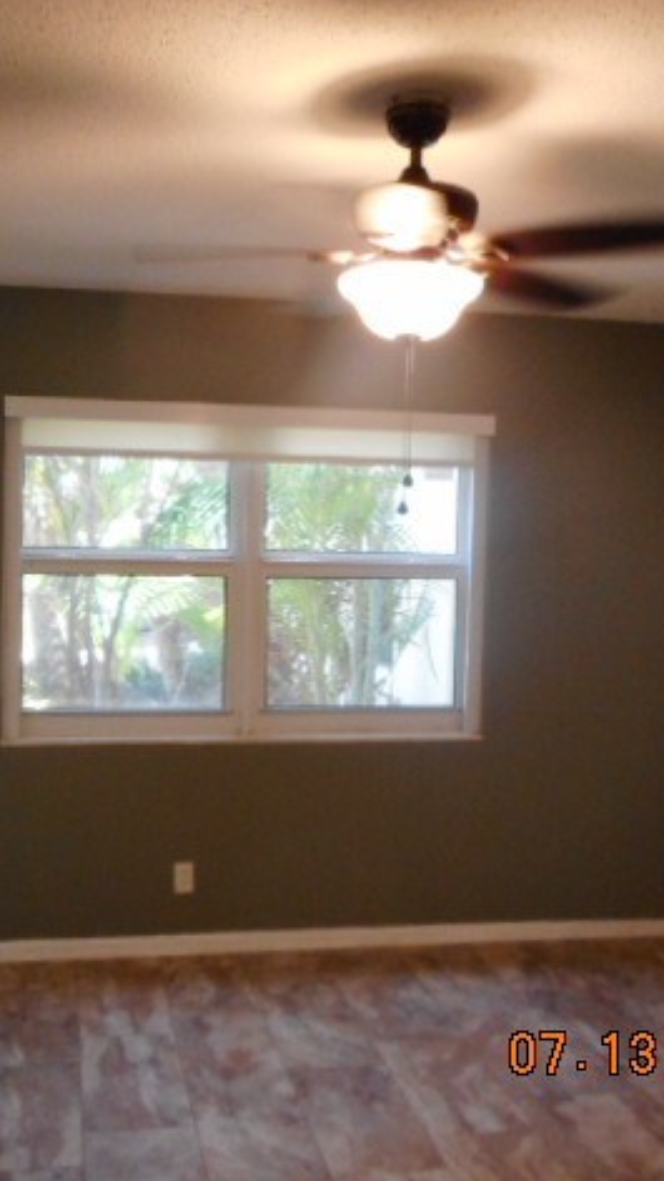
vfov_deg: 54.0
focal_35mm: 37
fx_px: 1158
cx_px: 281
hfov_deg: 31.9
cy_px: 582
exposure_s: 1/30
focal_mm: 4.5
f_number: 3.7
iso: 400
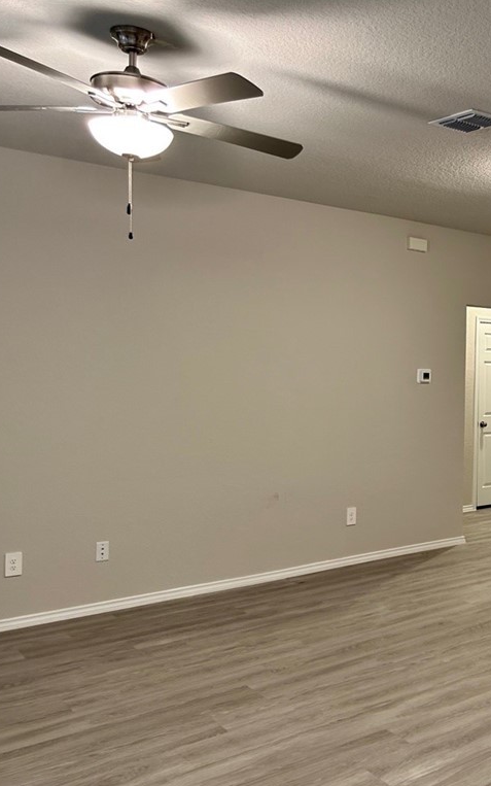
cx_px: 480
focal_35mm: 37
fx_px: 792
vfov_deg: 52.7
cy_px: 394
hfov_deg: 32.0
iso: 125
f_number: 1.5
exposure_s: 1/60
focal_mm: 5.7
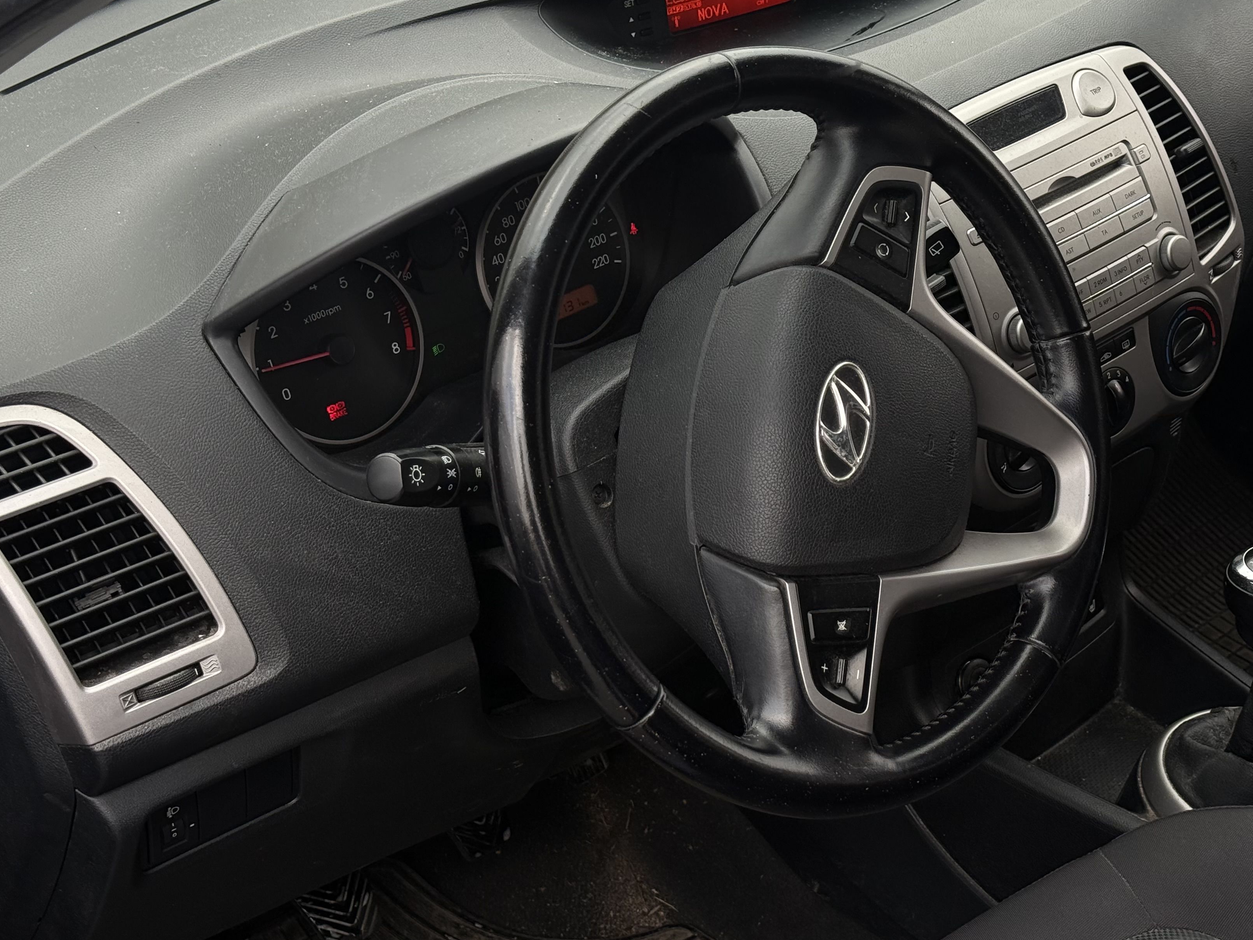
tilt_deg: -29.2
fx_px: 2172
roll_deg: +2.4
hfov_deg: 32.1
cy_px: 405
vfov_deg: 24.4
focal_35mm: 60
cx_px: 740
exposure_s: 1/260
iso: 100
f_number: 1.78
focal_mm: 6.76
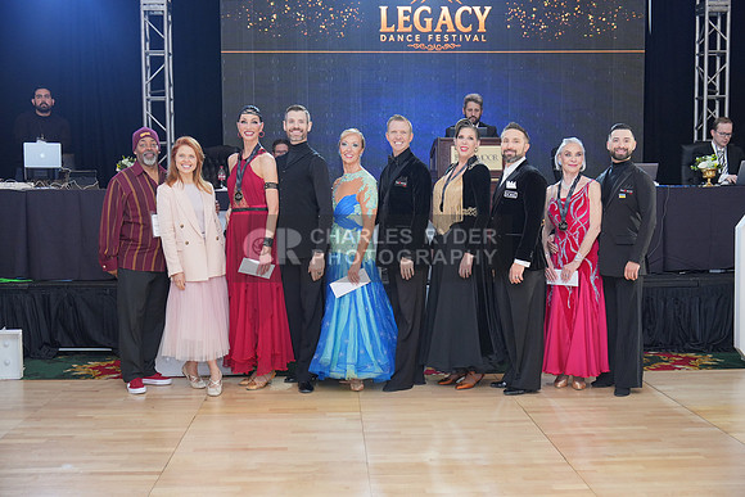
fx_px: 890
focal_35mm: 43
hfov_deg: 45.4
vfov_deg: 31.2
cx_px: 372
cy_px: 248
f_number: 4
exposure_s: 1/200
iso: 1250
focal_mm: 43
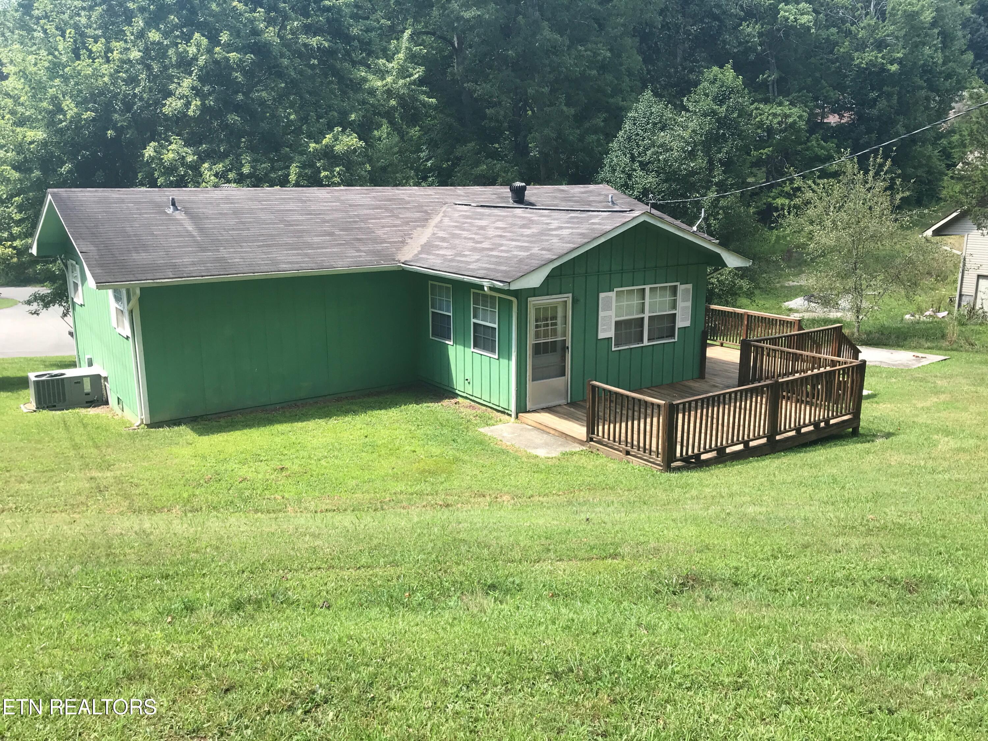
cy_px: 370
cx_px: 494
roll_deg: -1.2
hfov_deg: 63.4
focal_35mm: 28
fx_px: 799
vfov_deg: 49.7
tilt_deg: -13.2
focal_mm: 3.99
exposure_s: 1/460
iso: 20
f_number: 1.8
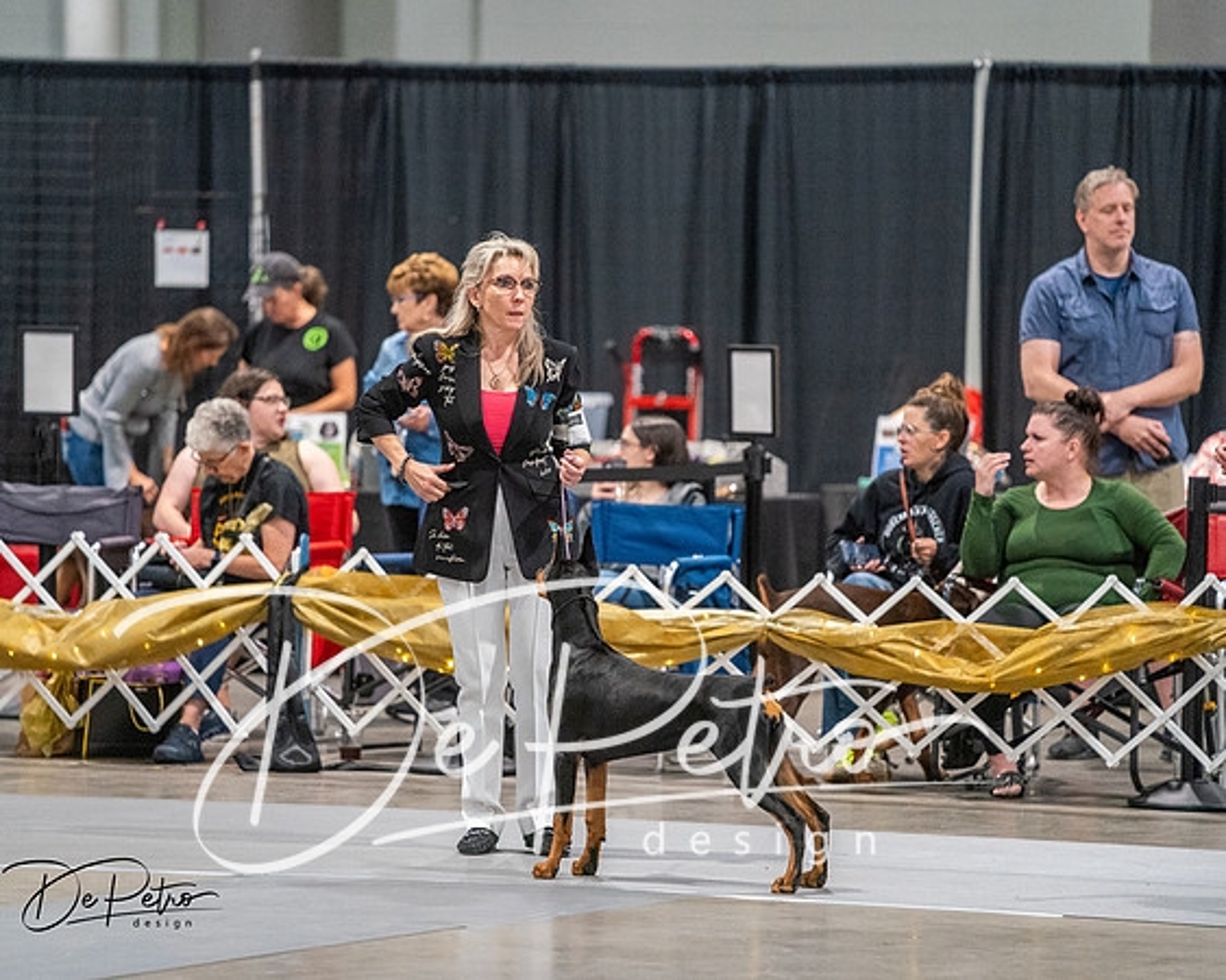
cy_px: 490
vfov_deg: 6.6
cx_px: 591
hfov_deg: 8.3
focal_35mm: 233
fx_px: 8463
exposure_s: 1/250
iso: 6400
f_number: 2.8
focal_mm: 200
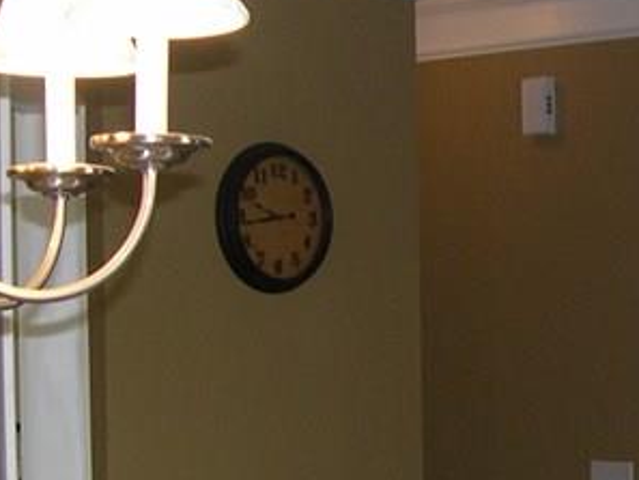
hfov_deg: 14.5
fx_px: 2419
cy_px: 415
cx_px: 781
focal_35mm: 131
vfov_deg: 11.3
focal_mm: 8
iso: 154
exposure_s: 1/60
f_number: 2.8
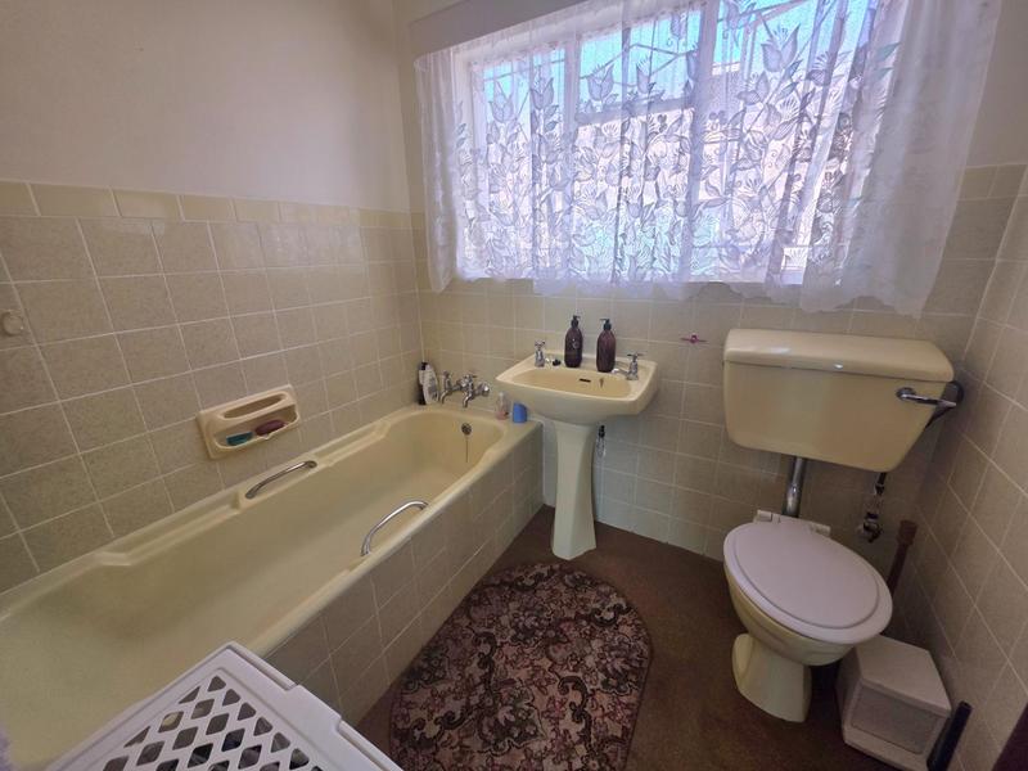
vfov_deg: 89.9
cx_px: 514
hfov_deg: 106.2
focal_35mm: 13
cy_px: 386
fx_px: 386
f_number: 1.9
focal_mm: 2.2
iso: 64
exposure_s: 1/101
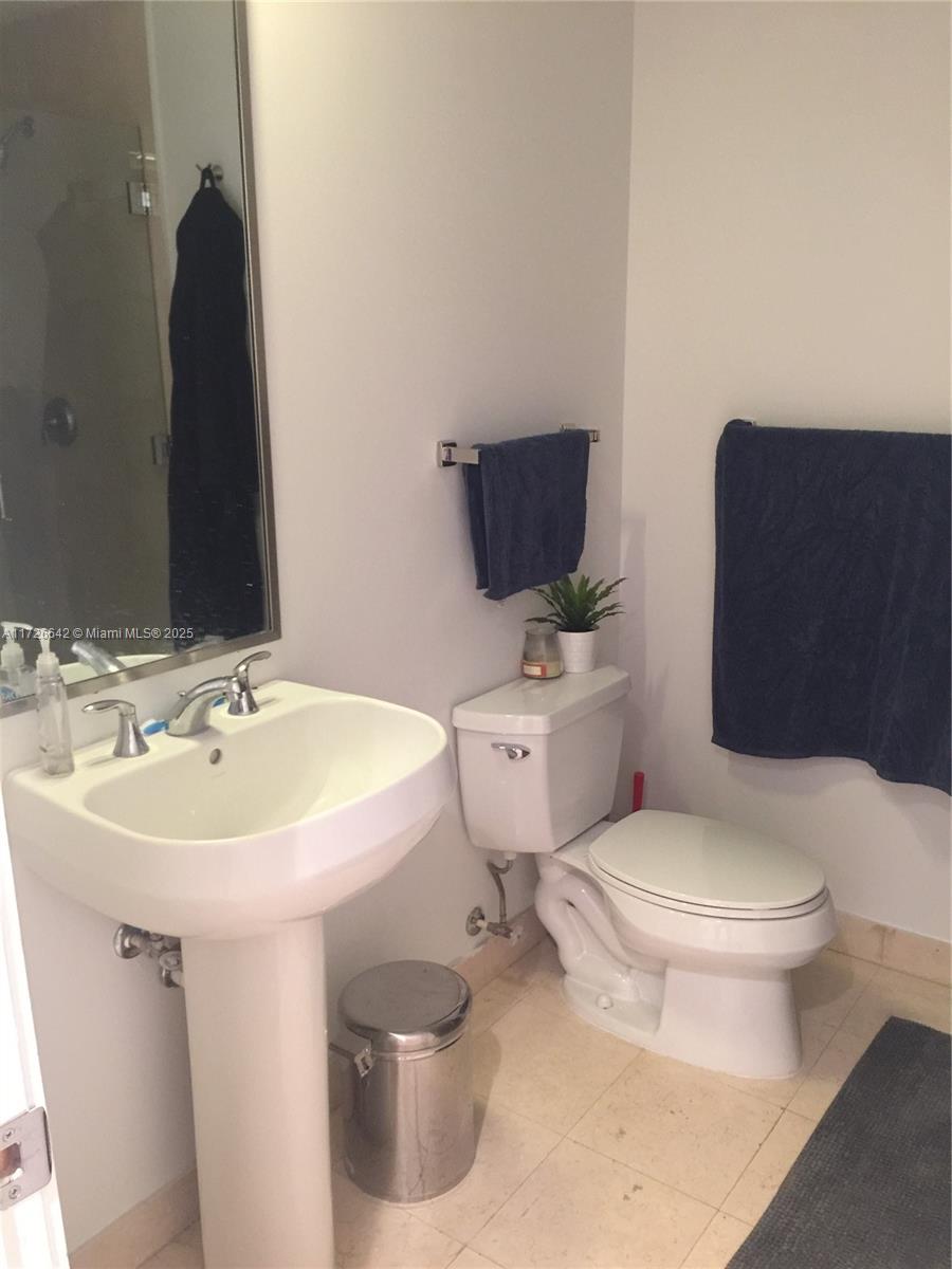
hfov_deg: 48.2
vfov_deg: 61.7
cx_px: 476
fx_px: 1063
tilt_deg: -13.6
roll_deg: +1.2
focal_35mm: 29
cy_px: 634
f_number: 2.2
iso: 100
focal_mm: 4.15
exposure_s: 1/10
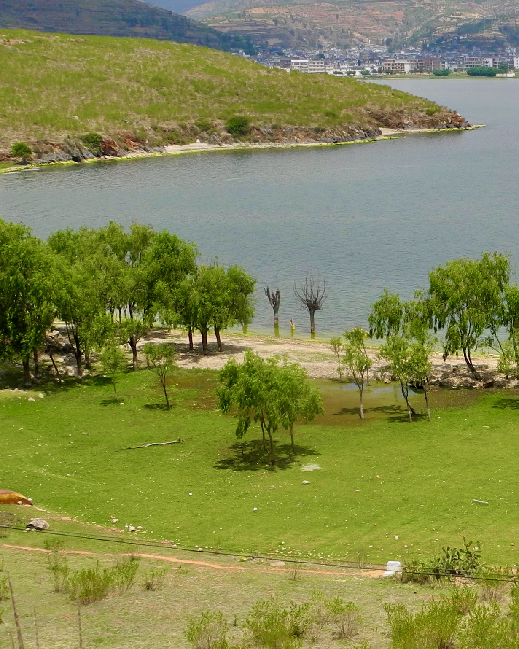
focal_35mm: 81
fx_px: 1555
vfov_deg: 23.5
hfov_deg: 18.1
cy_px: 422
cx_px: 610
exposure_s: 1/800
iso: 100
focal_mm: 7.4
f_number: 4.5
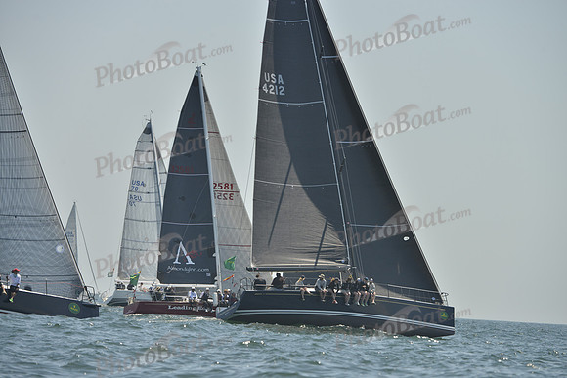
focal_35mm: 270
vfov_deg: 5.1
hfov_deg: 7.6
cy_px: 189
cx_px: 284
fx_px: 4253
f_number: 7.1
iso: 280
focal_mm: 270
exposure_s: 1/1250
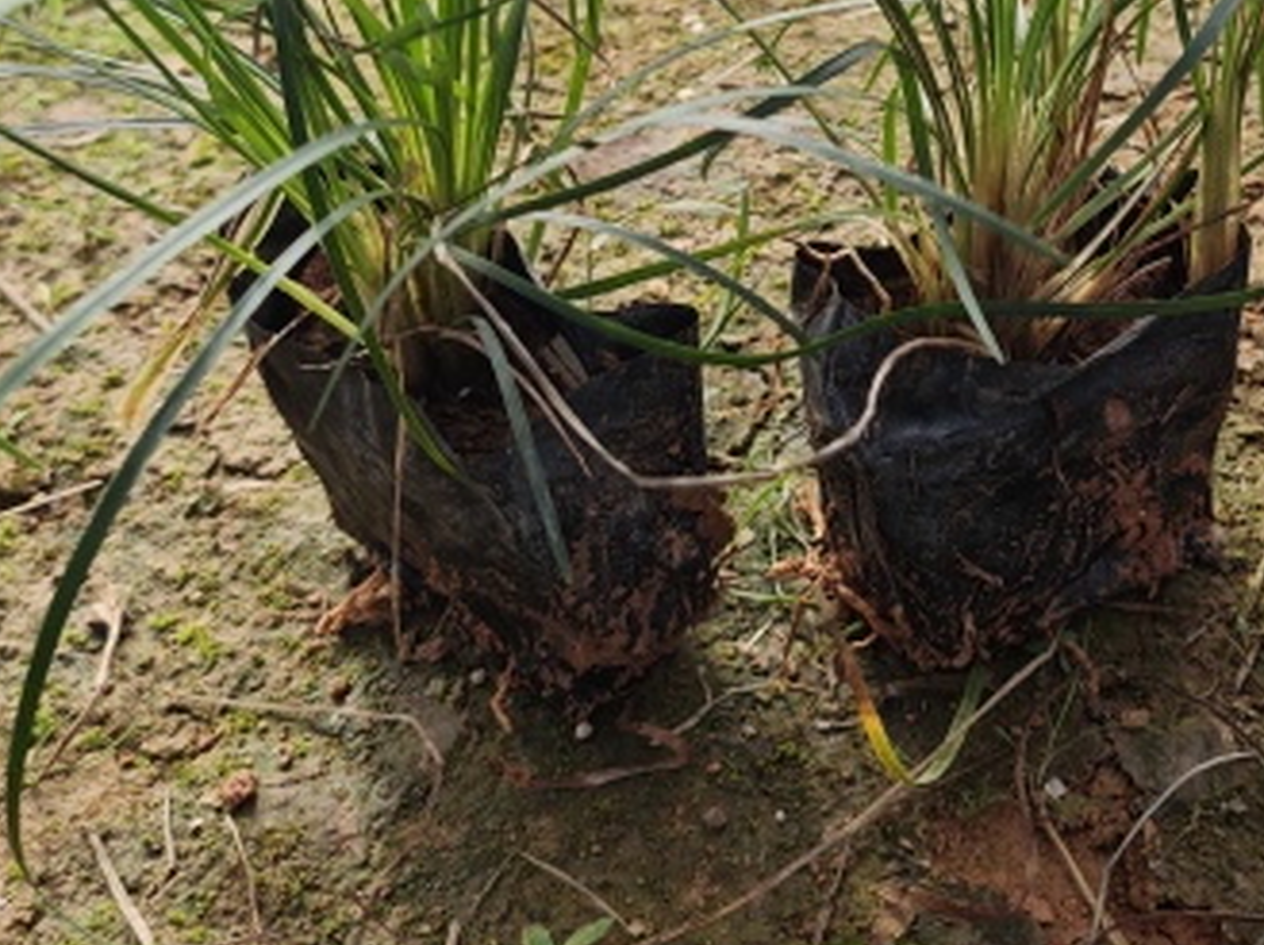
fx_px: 2043
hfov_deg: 33.8
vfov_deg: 25.5
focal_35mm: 56
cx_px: 914
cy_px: 158
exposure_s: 1/968
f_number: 1.6
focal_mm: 6.55
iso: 50
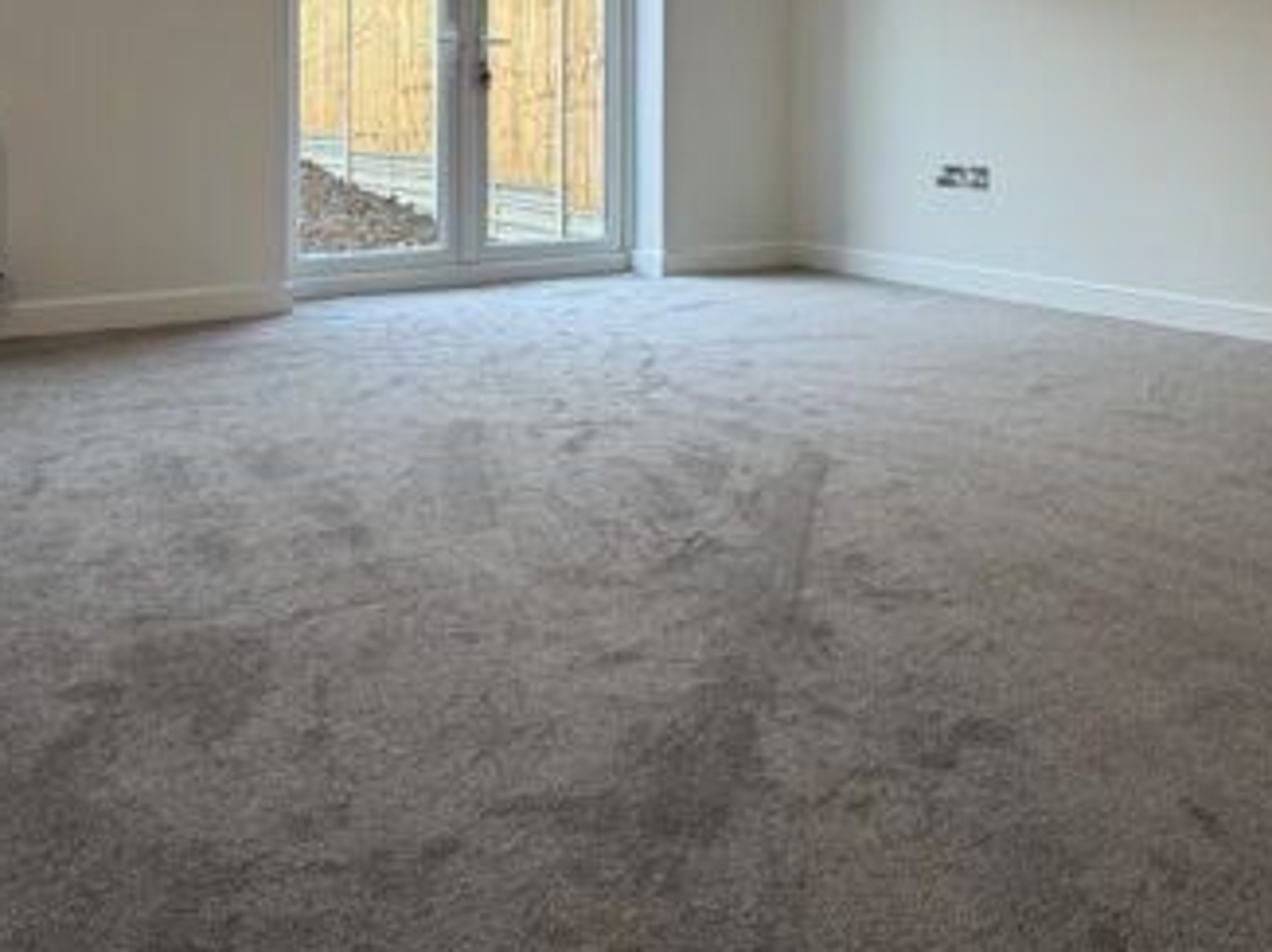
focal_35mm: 33
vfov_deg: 39.7
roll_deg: -0.1
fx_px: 1212
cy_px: 90
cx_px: 605
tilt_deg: +1.2
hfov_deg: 55.4
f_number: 2.2
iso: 160
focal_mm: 2.22
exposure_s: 1/100
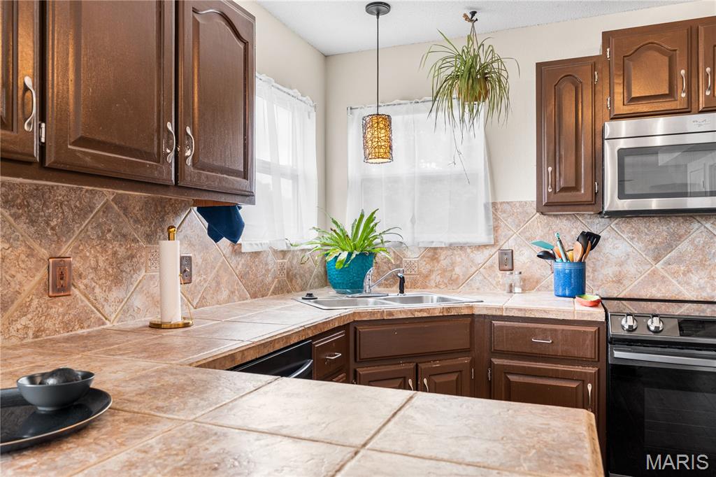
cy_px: 238
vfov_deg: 49.5
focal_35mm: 26
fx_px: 517
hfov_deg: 69.4
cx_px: 358
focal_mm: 26
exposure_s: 1/8
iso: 400
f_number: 8
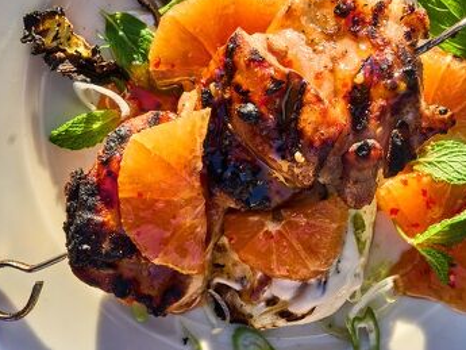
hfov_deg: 25.0
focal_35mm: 78
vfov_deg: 18.8
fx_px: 1050
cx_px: 282
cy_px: 112
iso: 400
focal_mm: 35
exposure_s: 1/100
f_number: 10
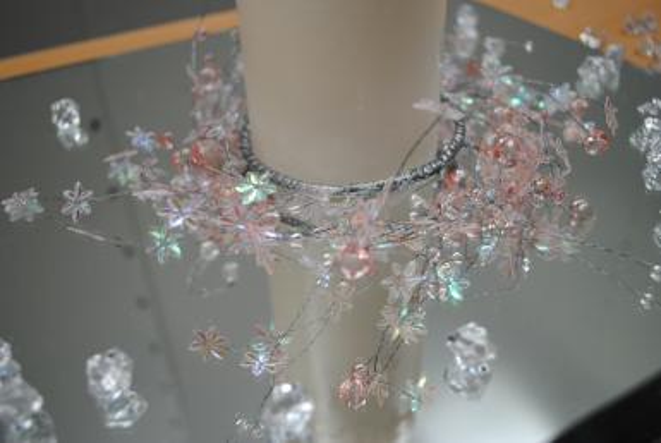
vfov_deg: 37.0
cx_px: 330
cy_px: 222
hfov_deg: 53.1
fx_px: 662
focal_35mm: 36
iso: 200
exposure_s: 1/60
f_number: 4
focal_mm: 24
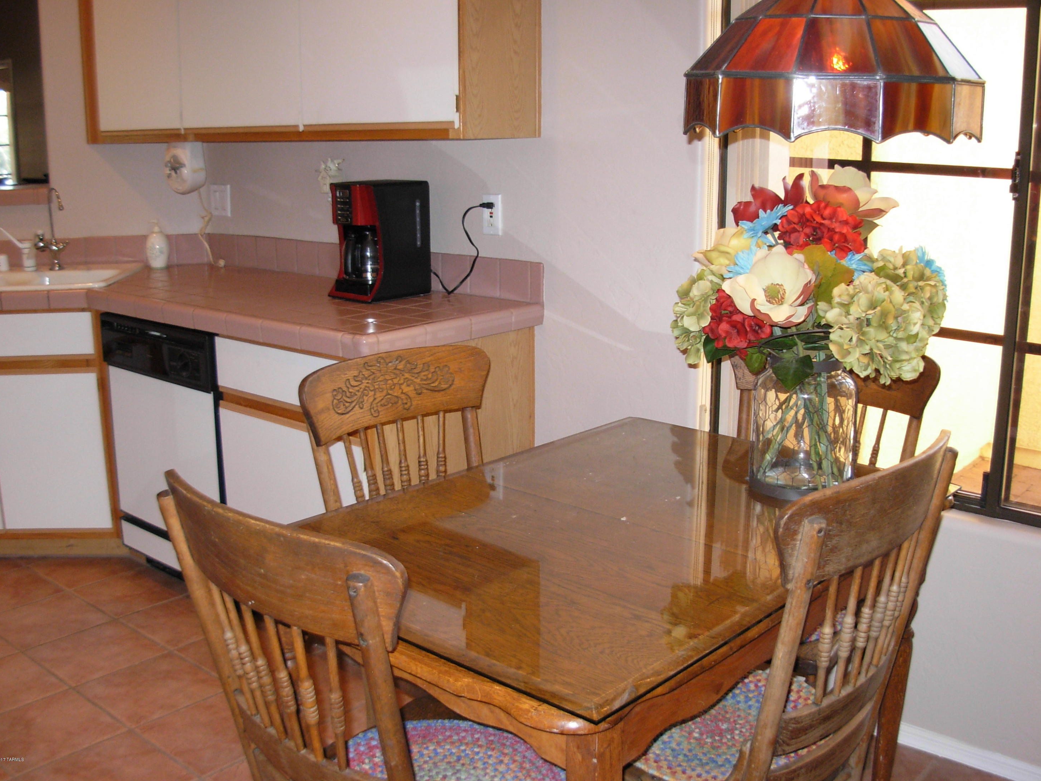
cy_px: 384
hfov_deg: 47.9
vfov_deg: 36.8
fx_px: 1173
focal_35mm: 39
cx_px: 524
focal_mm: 6.3
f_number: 2.9
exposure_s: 1/49.3
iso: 173
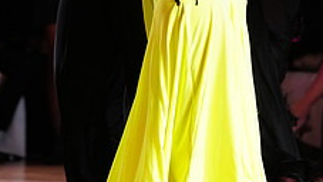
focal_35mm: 503
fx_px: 4311
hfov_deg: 4.3
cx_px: 143
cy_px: -82
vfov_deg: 2.4
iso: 2000
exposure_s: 1/400
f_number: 2.8
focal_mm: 188
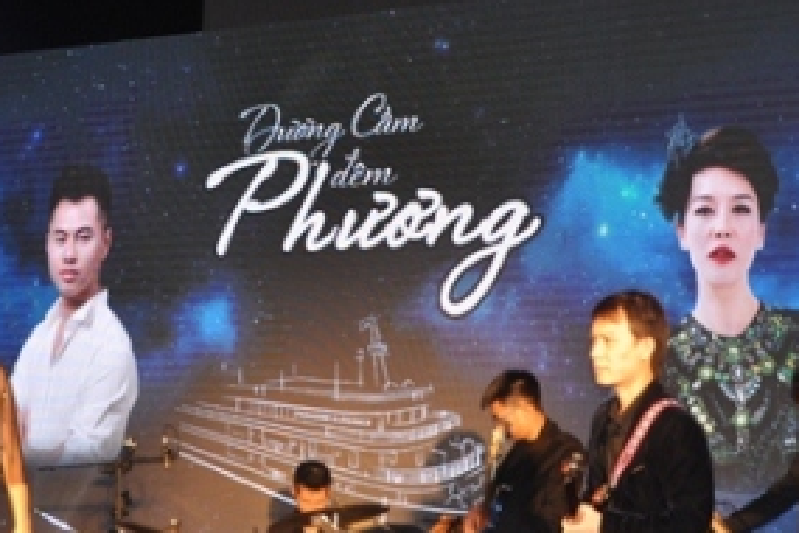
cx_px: 227
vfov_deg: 18.4
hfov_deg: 27.1
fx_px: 1642
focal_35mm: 74
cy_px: 265
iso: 640
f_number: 3.8
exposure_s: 1/125
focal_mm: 22
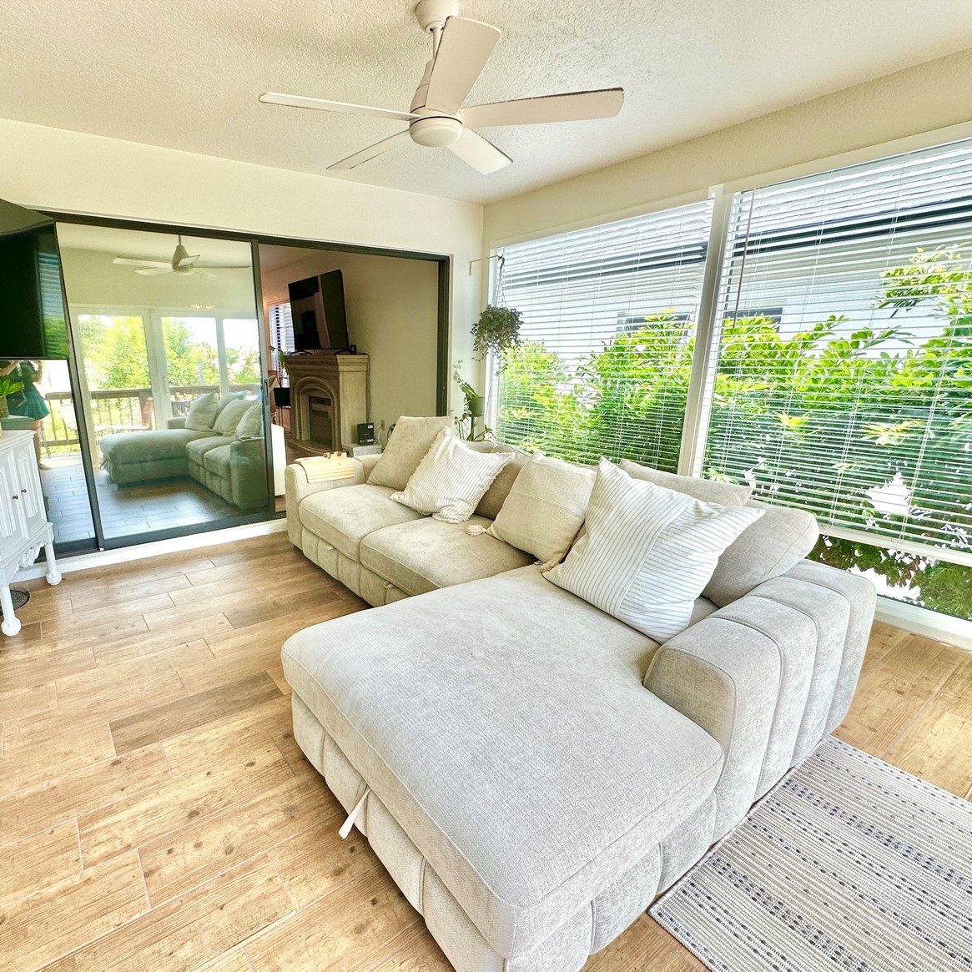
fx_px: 540
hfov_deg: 82.9
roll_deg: -0.3
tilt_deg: -15.0
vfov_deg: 84.0
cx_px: 385
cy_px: 497
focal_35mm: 17
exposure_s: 1/99
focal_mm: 2.22
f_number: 2.2
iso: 64
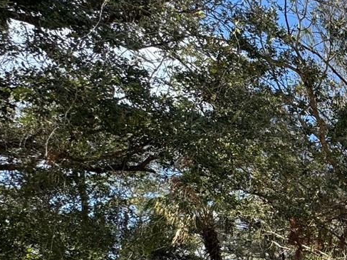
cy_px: 231
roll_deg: +2.2
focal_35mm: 46
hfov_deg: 28.8
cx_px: 504
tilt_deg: +14.4
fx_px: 461
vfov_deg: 30.2
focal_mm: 2.22
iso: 40
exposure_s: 1/561
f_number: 2.2
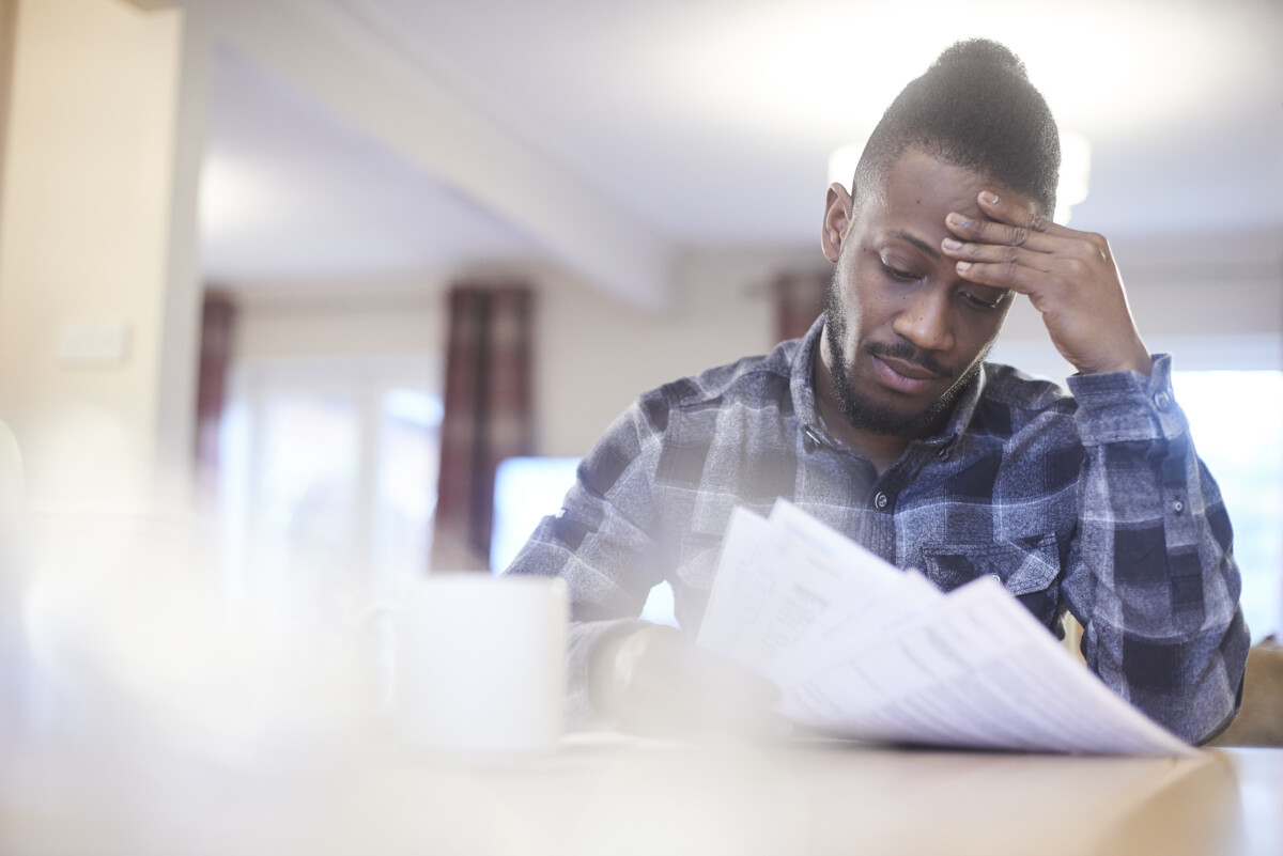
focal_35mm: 50
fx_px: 1782
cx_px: 642
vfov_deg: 27.0
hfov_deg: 39.6
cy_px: 428
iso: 1000
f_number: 2.2
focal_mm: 50
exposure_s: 1/80
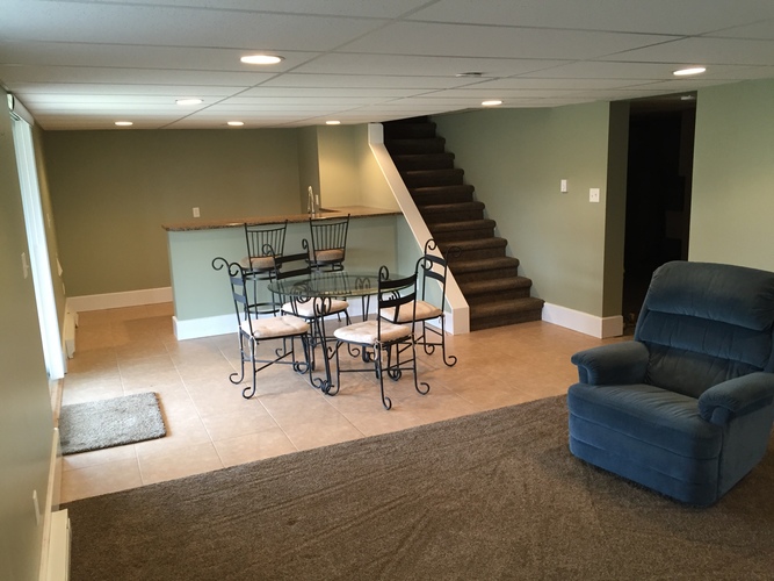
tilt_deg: -12.5
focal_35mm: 29
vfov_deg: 48.2
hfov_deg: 61.7
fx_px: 648
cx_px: 387
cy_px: 290
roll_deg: +2.4
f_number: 2.2
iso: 100
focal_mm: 4.15
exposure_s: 1/30
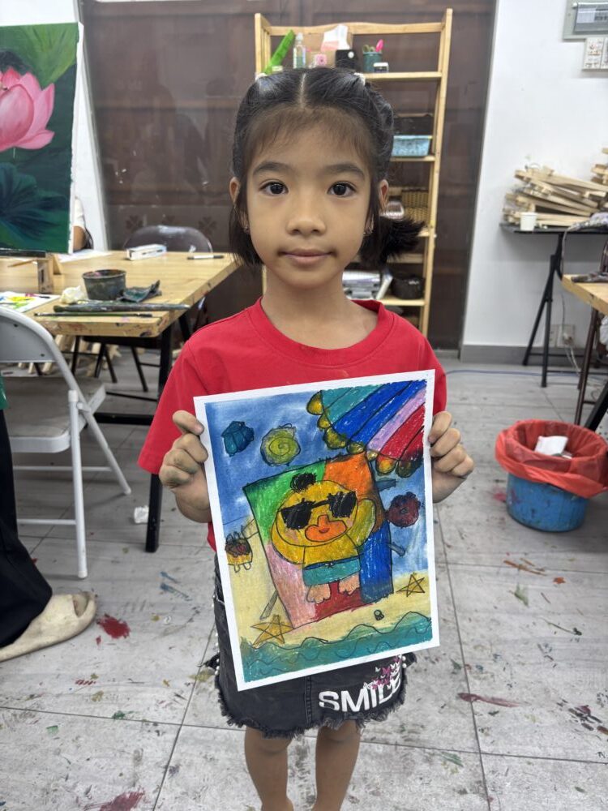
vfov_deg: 67.3
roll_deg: -0.9
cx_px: 304
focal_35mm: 26
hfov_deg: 53.1
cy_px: 406
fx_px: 609
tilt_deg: -24.9
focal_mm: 5.96
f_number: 1.6
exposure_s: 1/100
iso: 100
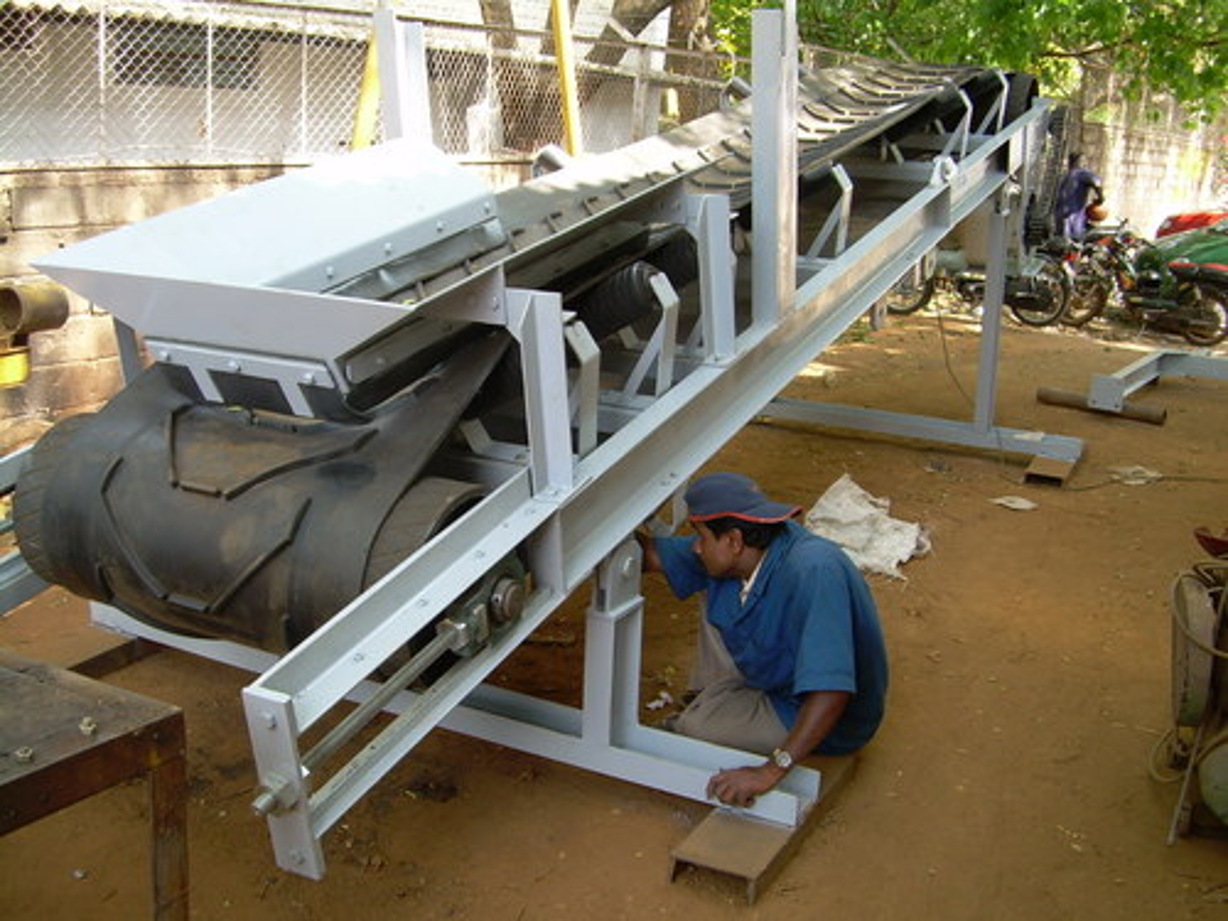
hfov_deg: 49.0
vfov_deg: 37.7
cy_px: 460
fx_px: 1348
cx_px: 614
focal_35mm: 38
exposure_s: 1/55
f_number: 2.8
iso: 50
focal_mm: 6.3
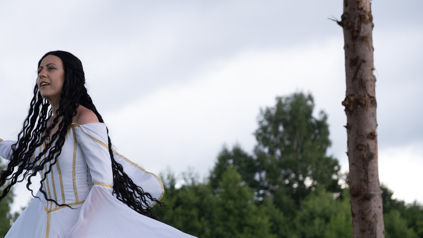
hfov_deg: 15.6
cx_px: 98
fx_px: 1537
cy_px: 144
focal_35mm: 137
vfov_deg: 8.9
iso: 800
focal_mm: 55
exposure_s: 1/1000
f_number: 3.6
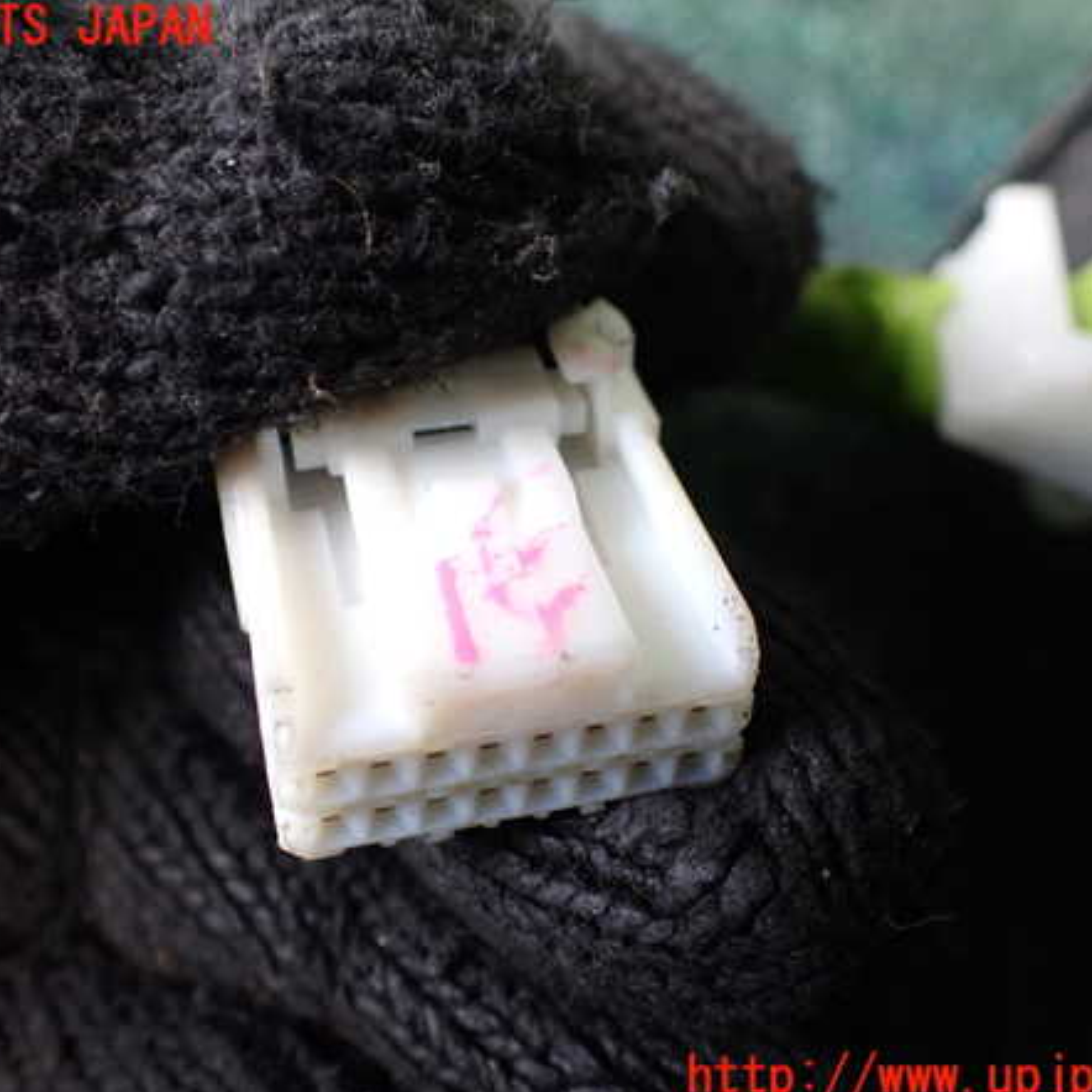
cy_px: 553
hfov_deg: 46.0
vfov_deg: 46.0
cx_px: 504
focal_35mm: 36
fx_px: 1285
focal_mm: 5.4
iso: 250
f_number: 2.3
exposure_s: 1/125
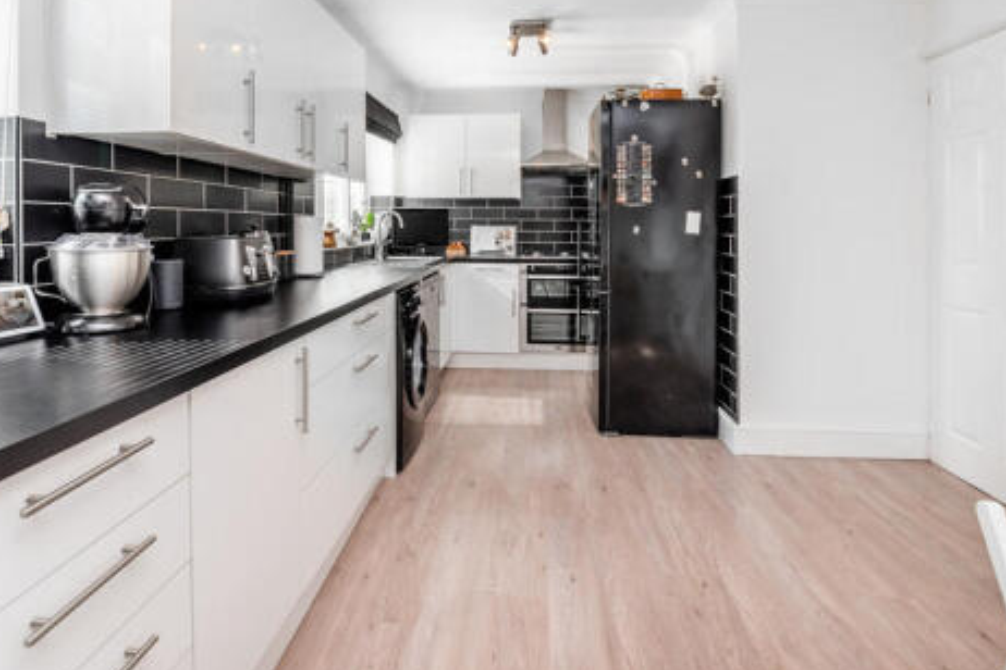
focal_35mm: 17
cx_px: 454
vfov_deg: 68.9
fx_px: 475
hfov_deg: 93.0
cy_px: 236
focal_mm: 12
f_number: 8
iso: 320
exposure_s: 1/40
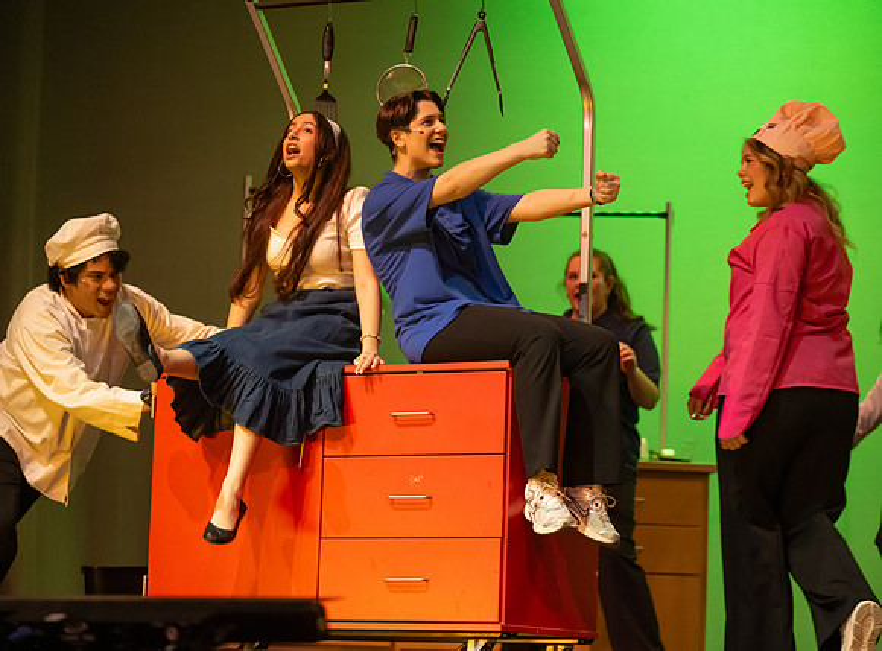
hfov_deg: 15.4
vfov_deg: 11.4
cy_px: 326
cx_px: 489
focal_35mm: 129
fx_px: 3256
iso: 4500
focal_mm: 120
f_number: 2.8
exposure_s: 1/400
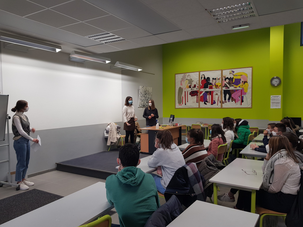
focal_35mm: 26
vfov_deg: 53.1
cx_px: 152
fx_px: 228
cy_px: 114
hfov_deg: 67.3
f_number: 1.7
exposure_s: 1/50
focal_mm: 4.2
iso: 50
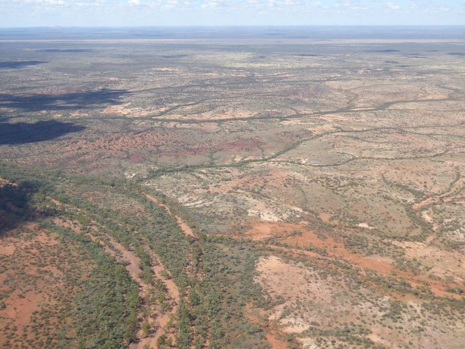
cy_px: 174
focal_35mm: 39
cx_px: 232
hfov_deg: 47.9
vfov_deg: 36.8
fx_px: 524
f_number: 3.7
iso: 80
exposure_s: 1/400
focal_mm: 6.7
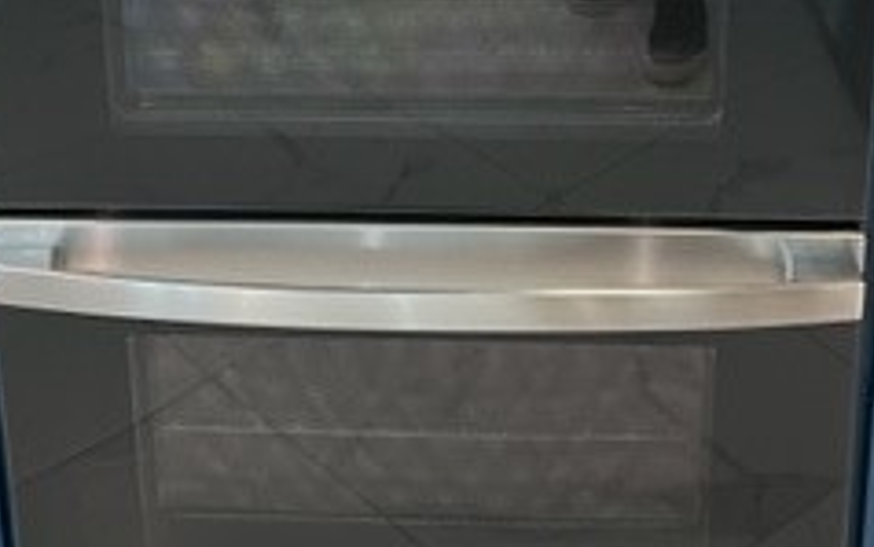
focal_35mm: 74
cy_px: -239
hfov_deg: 27.8
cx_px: 360
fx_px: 1763
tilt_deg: -19.5
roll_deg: +1.5
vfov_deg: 16.3
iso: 125
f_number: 1.5
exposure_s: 1/60
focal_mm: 5.7
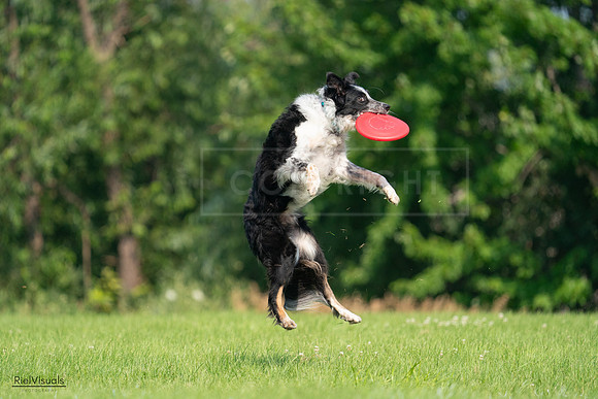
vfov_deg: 2.9
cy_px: 200
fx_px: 7875
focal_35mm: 474
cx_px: 299
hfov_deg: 4.3
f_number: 6.3
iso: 1600
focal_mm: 474
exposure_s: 1/4000
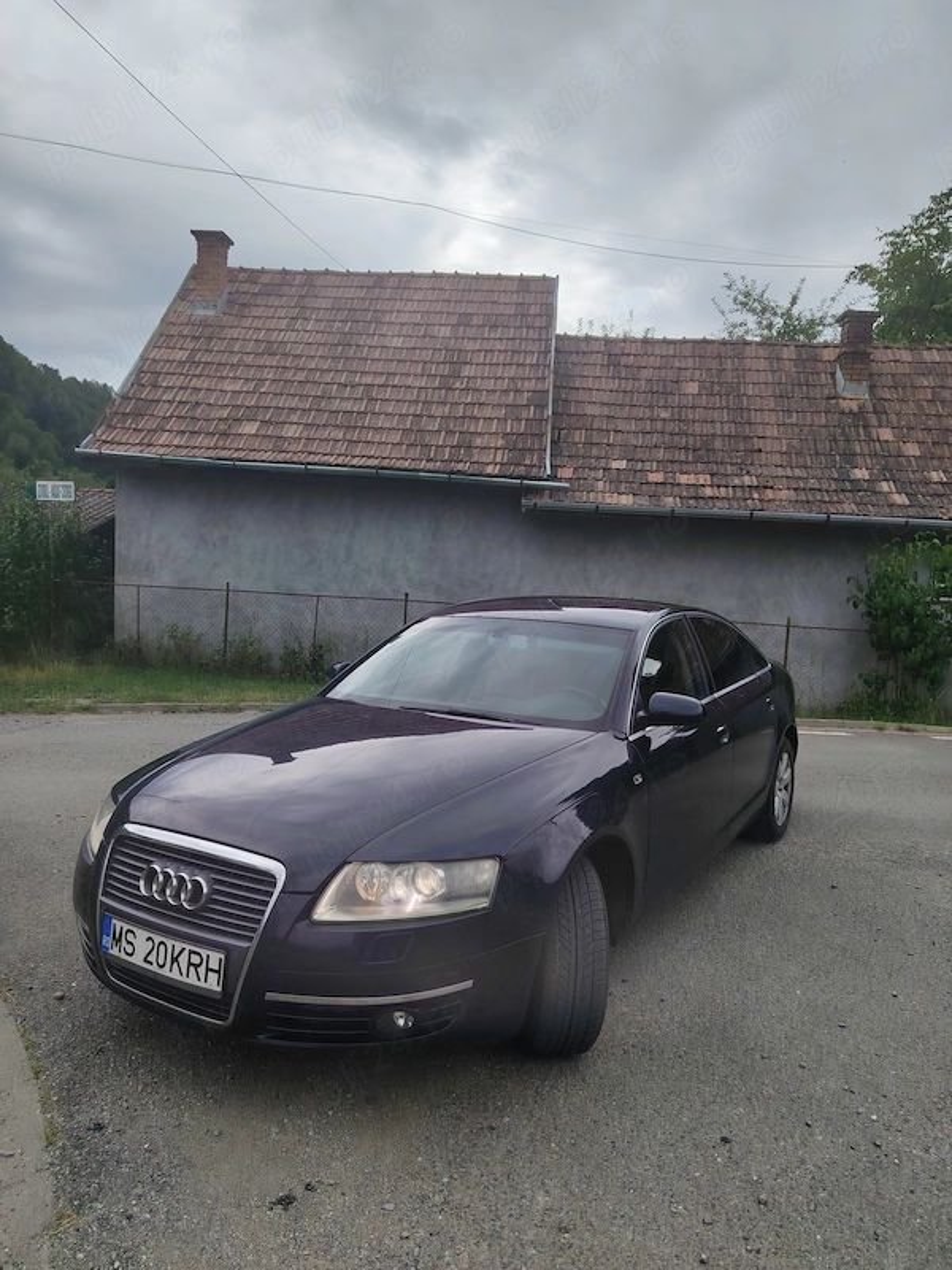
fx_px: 880
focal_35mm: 24
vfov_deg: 71.6
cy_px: 635
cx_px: 476
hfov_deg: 56.8
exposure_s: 1/742
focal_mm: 5.25
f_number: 1.75
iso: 100
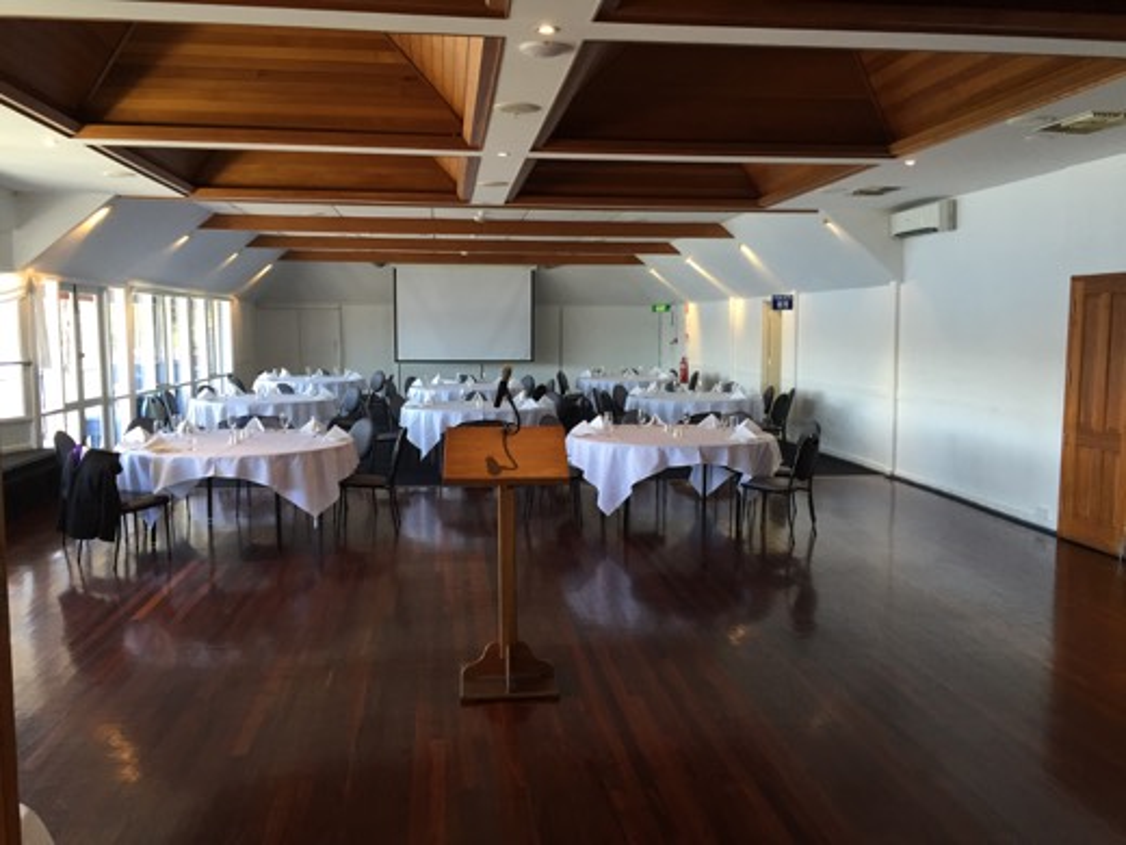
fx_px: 943
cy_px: 422
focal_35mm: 29
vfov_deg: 48.2
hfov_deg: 61.7
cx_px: 563
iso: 64
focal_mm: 4.15
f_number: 2.2
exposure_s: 1/33
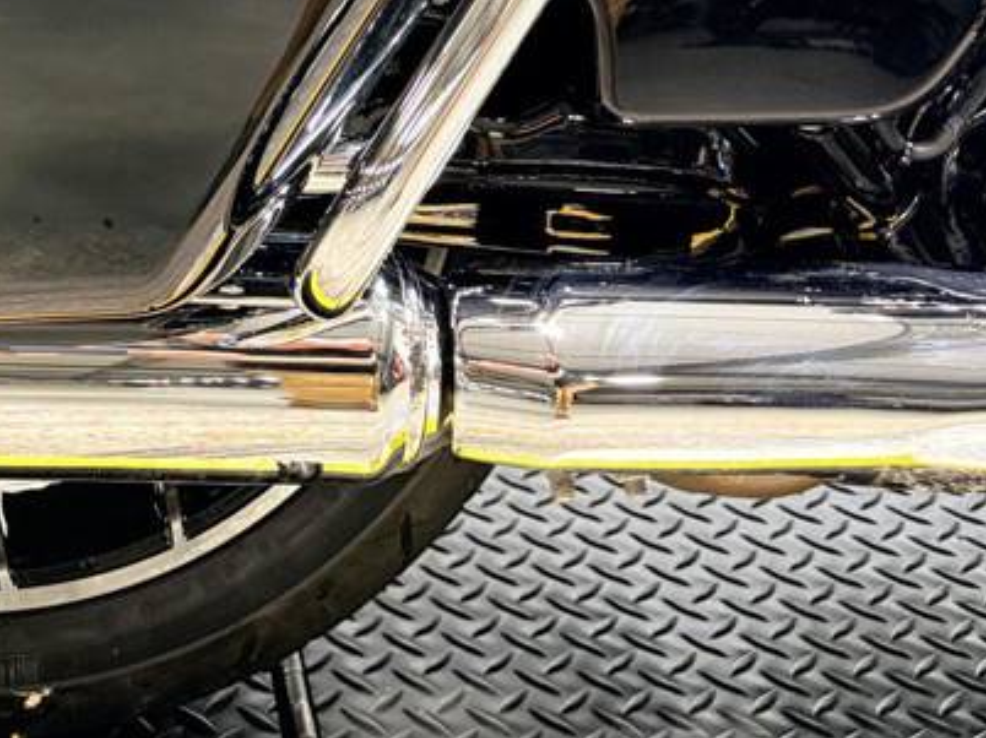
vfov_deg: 19.9
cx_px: -16
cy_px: -159
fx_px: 1964
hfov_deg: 26.6
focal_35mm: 69
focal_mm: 5.96
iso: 125
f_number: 1.6
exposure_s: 1/60
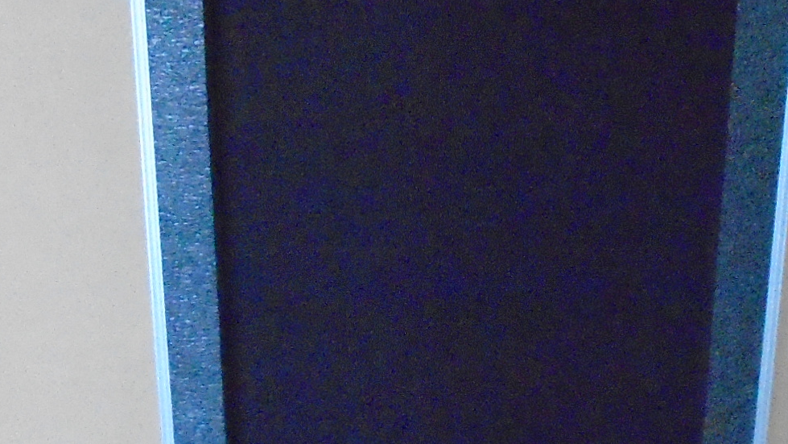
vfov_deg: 16.1
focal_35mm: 75
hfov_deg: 28.2
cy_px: 187
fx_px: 1567
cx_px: 439
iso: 1600
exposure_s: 1/125
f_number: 3.2
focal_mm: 4.6
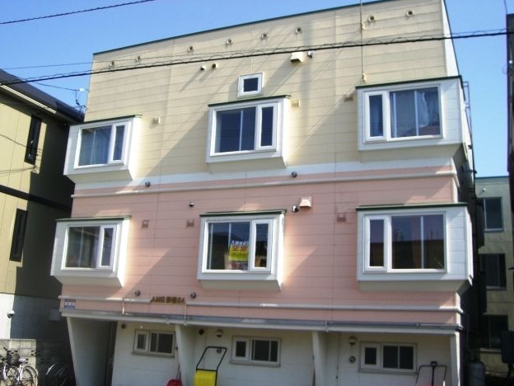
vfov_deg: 36.8
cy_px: 191
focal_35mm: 39
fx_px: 579
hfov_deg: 47.9
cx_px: 255
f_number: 4.3
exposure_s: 1/400
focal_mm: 6.2
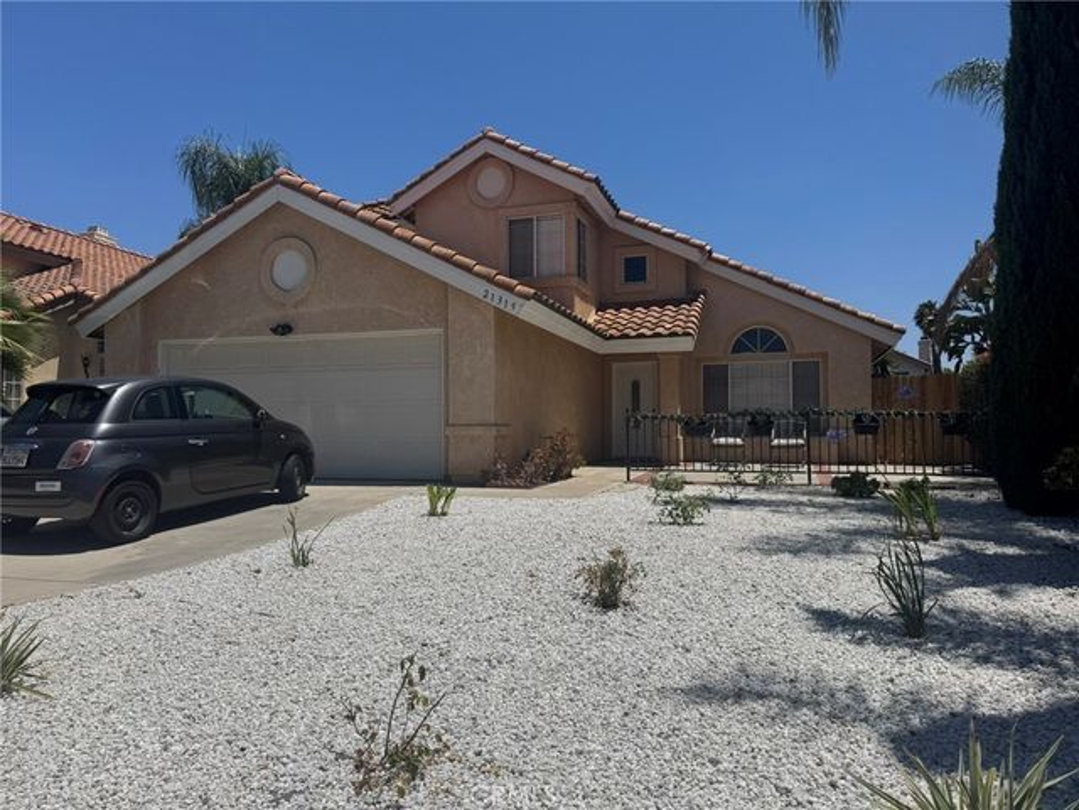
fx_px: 748
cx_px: 540
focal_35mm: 24
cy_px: 405
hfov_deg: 71.6
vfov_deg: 56.8
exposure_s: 1/10417
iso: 80
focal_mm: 6.76
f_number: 1.78
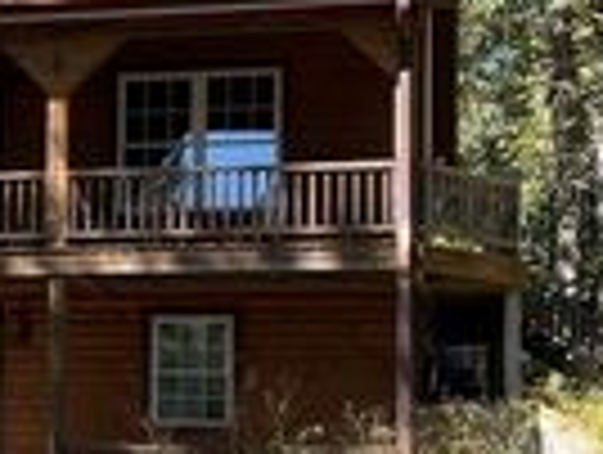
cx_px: 27
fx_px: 1693
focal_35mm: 97
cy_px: 375
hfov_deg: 19.7
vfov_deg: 15.2
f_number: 1.6
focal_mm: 4.2
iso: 32
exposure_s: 1/903
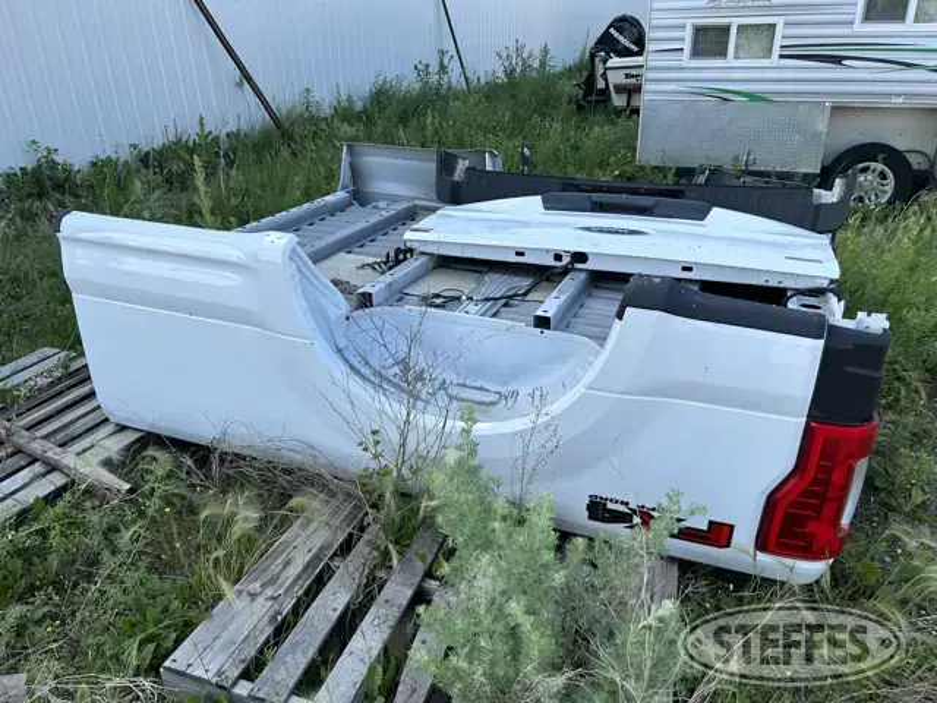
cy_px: 352
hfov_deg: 67.3
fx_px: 704
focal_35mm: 26
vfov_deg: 53.1
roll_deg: +2.5
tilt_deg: -24.1
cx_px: 468
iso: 50
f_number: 1.5
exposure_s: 1/1449
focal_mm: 5.7
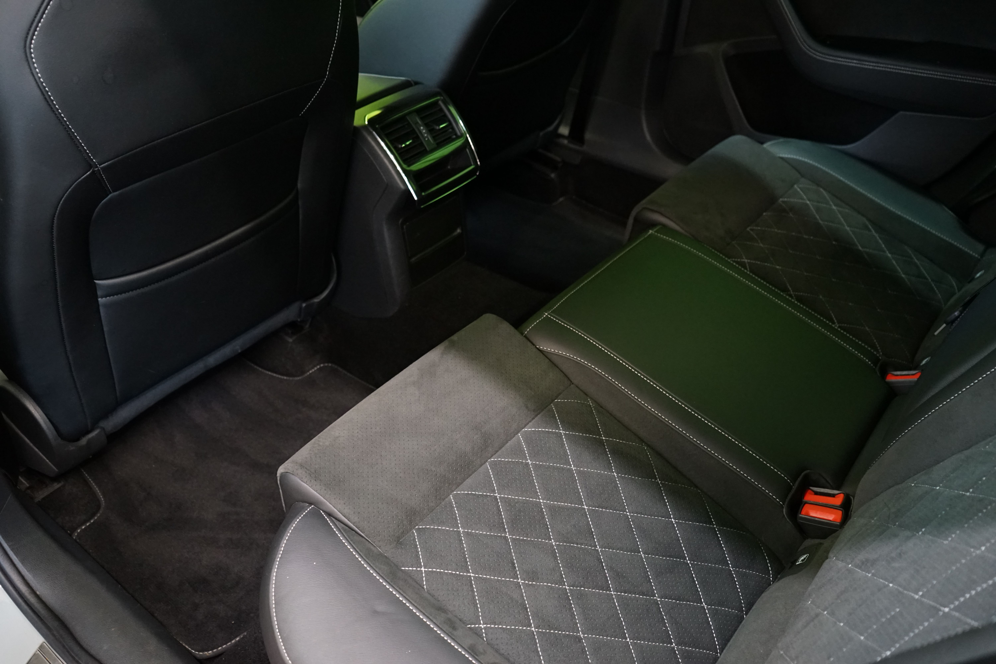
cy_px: 332
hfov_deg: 61.9
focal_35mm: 30
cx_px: 498
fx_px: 830
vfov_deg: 43.6
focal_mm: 30
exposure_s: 1/20
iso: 3200
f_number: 5
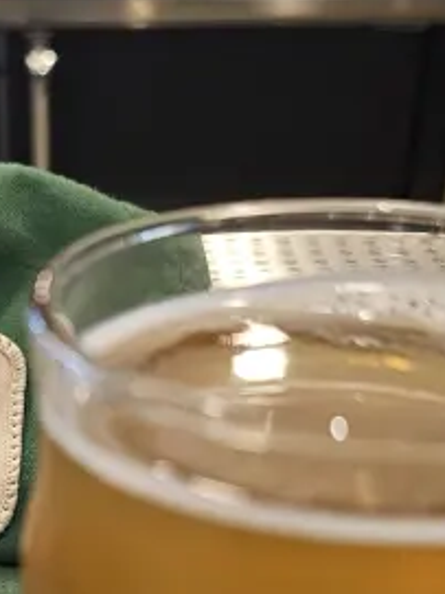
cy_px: 622
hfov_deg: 21.3
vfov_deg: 26.7
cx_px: 72
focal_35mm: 68
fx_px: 1166
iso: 500
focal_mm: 6.3
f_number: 1.7
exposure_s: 1/24
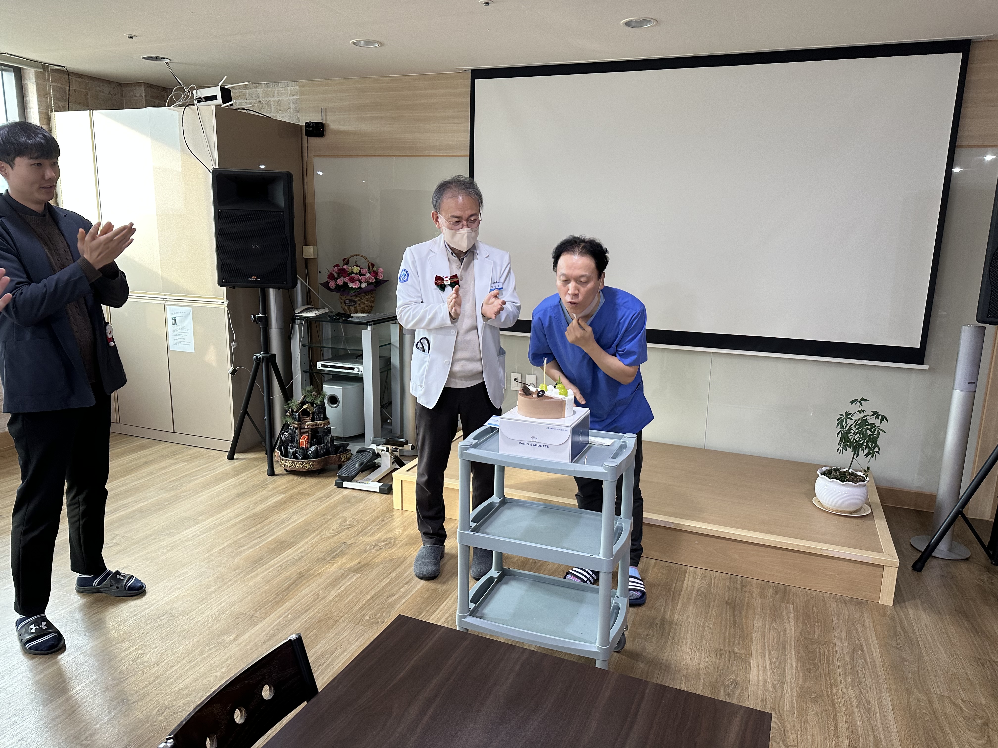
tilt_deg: -11.6
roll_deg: -1.4
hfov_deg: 71.6
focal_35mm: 24
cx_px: 499
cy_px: 374
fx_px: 692
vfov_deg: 56.8
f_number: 1.78
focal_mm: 6.86
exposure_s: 1/60
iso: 200
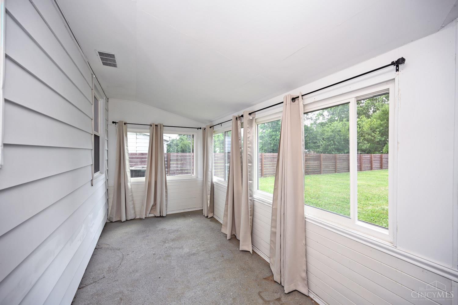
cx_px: 229
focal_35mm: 14
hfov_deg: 104.3
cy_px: 152
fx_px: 178
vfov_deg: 81.2
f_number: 5
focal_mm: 14
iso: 200
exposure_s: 1/100
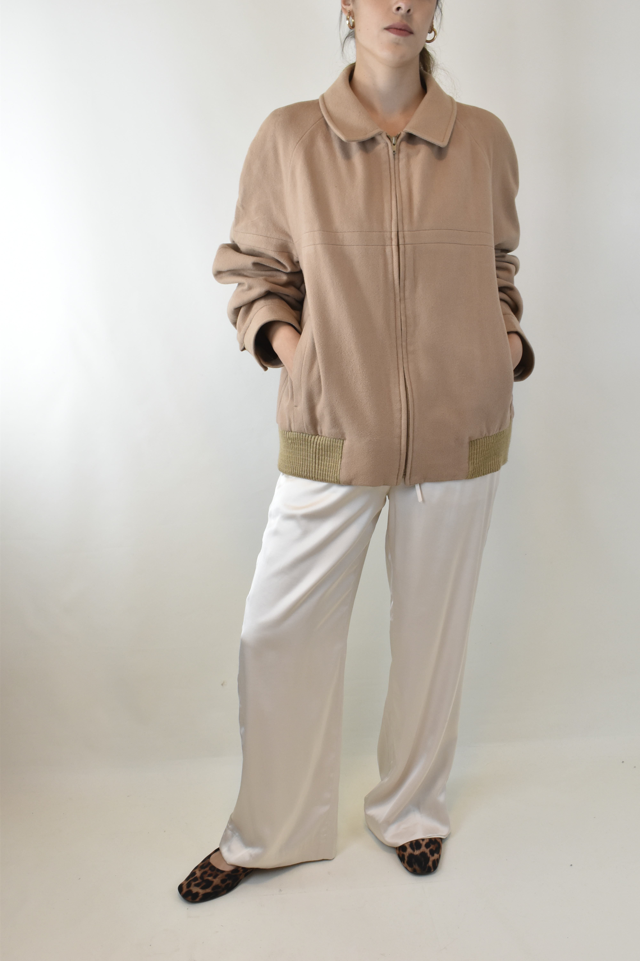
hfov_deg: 40.0
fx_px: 880
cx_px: 320
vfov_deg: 57.2
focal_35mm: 33
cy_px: 480
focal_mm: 22
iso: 1000
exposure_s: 1/50
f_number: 11
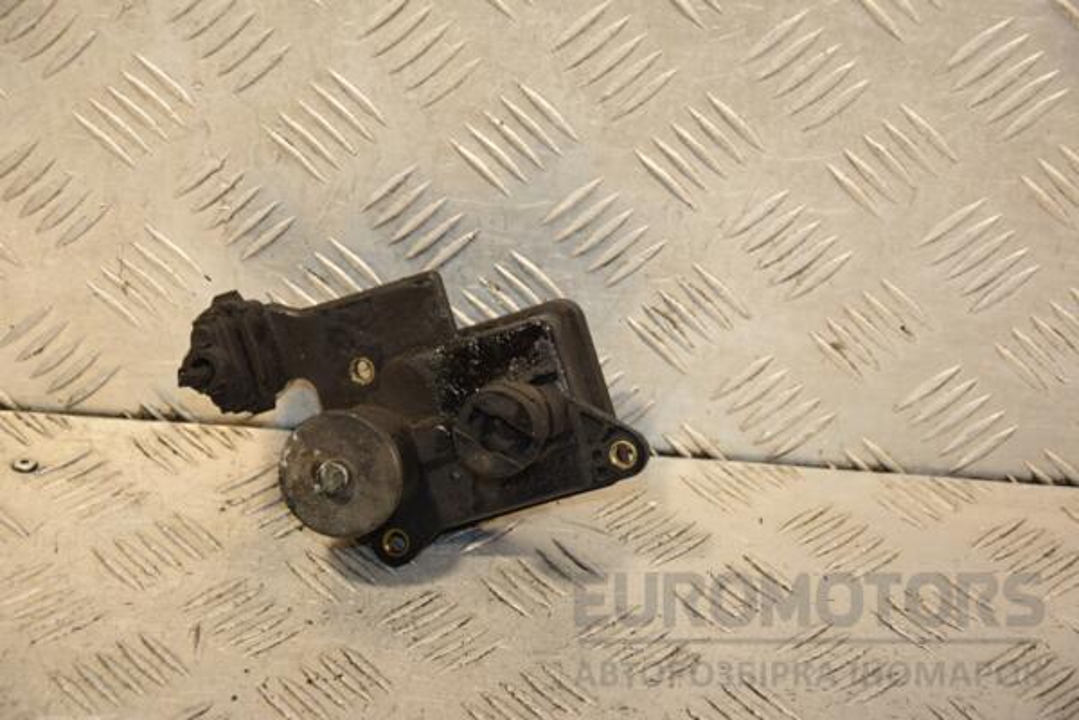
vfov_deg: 13.8
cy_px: 360
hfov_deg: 20.6
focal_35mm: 99
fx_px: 2967
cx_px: 540
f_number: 5.3
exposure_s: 1/160
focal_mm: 66
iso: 800
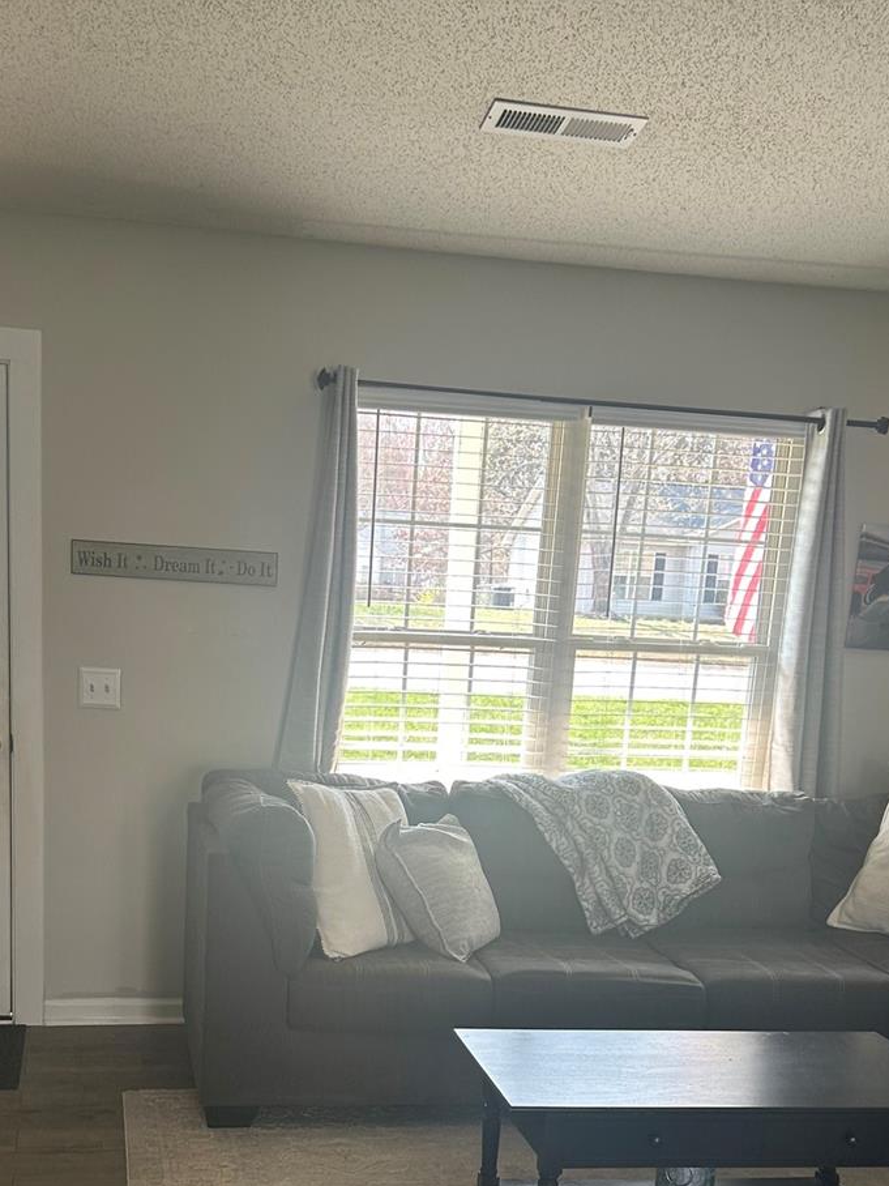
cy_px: 929
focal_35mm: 44
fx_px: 1507
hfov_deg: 32.8
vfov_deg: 41.3
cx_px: 366
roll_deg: -3.5
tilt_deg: -12.7
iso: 64
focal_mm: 5.7
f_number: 1.5
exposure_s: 1/120
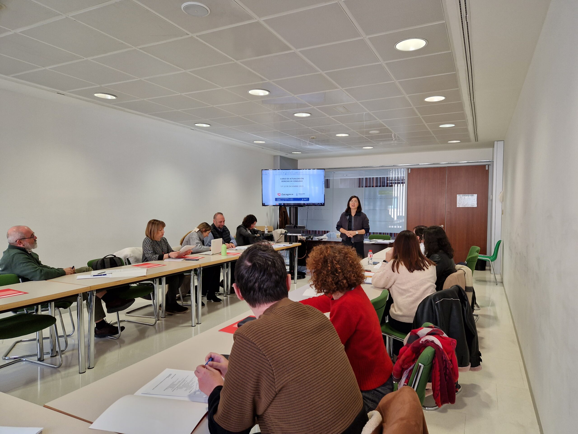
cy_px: 217
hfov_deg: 73.9
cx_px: 289
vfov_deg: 58.9
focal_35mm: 23
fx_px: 384
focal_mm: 5.4
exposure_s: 1/50
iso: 50
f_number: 1.8
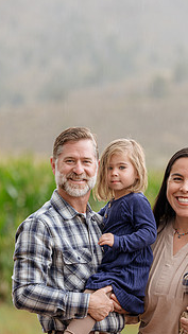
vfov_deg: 8.3
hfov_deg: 4.7
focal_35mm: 259
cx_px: 135
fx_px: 2297
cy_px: 177
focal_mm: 173
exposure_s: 1/125
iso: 200
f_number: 4.5
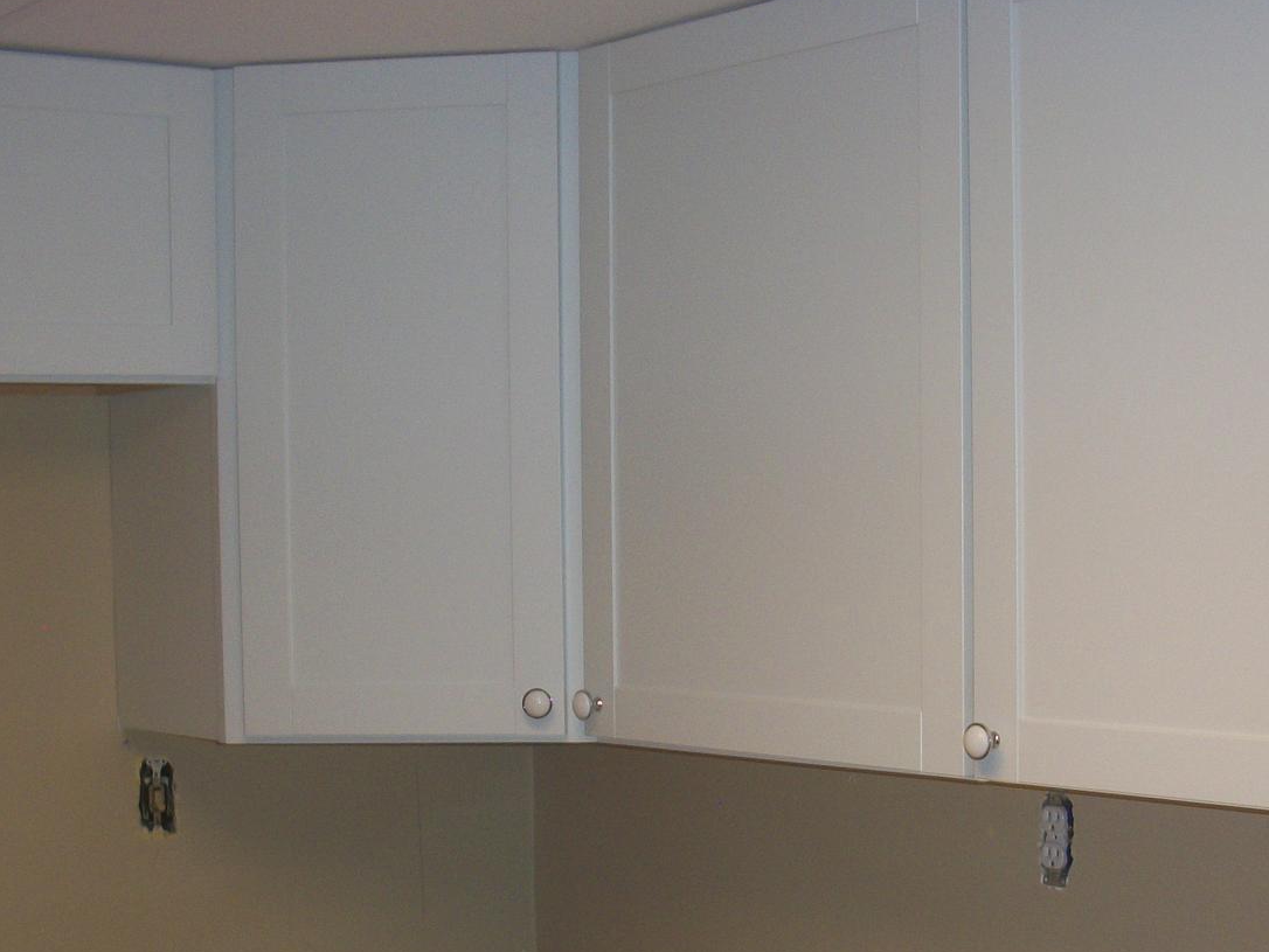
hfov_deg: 29.3
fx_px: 2420
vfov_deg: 21.8
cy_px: 847
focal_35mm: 66
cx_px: 728
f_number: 3.1
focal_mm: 6.3
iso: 80
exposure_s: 1/60
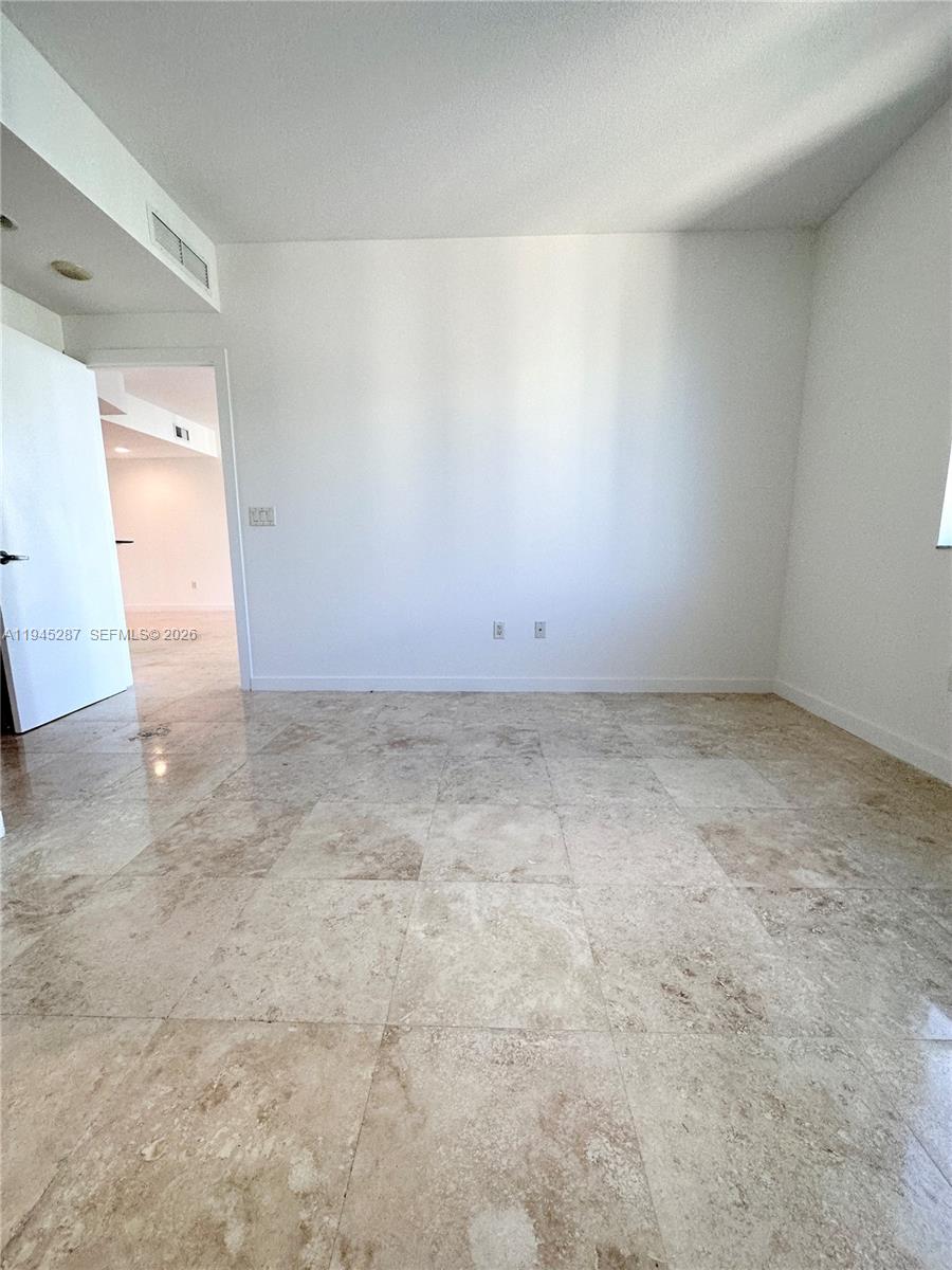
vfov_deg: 102.1
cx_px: 476
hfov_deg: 85.7
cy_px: 635
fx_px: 513
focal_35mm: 14
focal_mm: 2.22
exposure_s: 1/120
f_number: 2.2
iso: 125
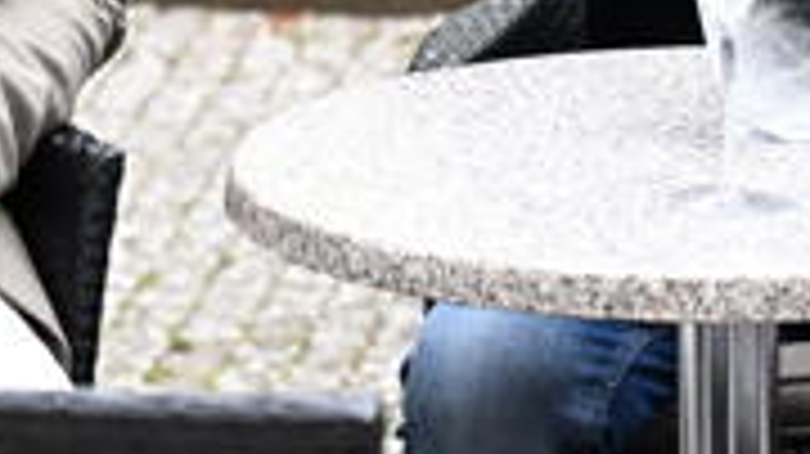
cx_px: 405
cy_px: -418
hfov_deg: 7.0
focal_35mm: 309
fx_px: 6633
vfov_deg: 3.9
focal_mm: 77
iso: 1250
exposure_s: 1/2500
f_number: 4
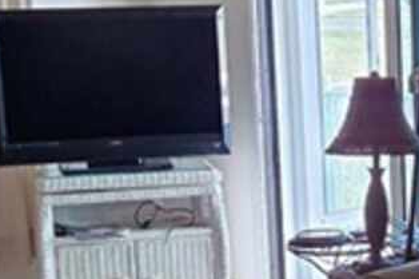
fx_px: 1512
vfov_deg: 10.4
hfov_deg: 15.4
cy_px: 322
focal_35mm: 130
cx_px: 454
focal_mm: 5.4
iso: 250
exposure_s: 1/120
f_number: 1.8
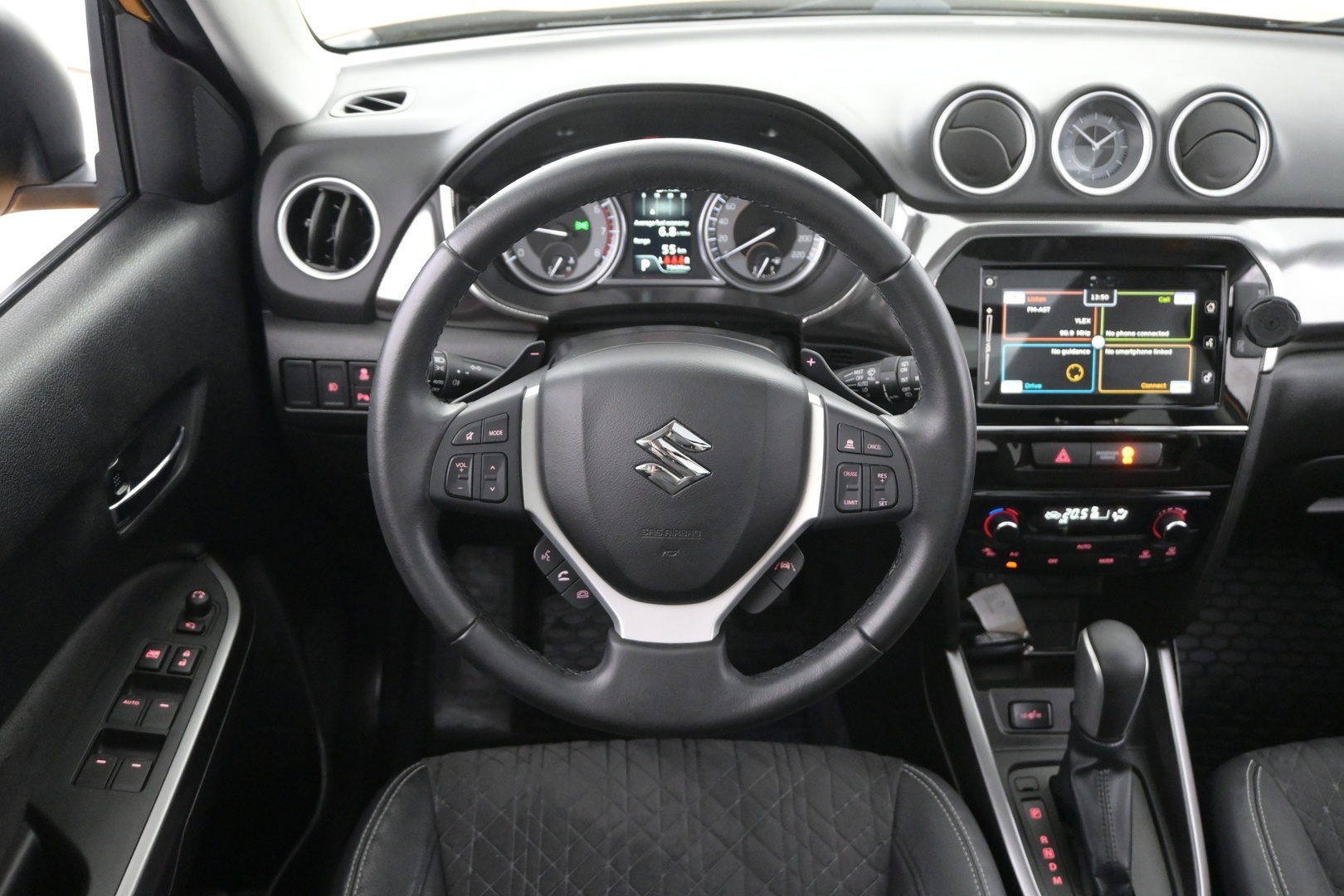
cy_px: 448
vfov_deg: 44.6
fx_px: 1092
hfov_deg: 63.2
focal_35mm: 29
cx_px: 672
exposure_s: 1/30
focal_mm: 19.5
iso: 5000
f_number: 3.8
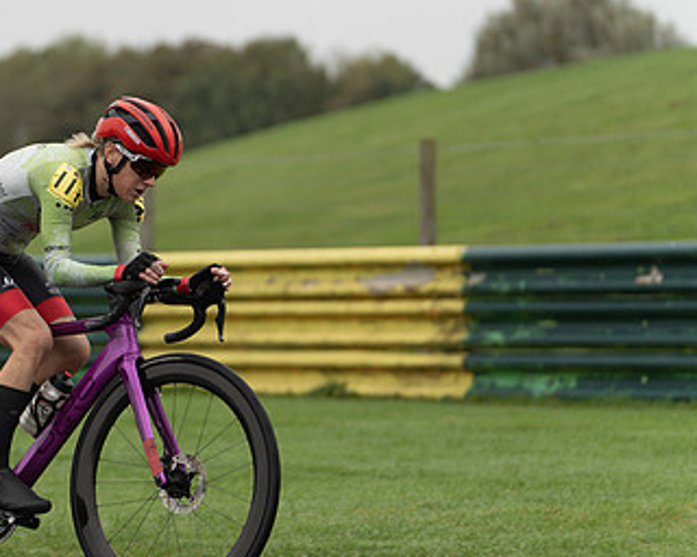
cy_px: 245
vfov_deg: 7.3
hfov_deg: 9.1
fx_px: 4353
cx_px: 78
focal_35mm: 211
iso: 200
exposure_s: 1/1000
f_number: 2.8
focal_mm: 124
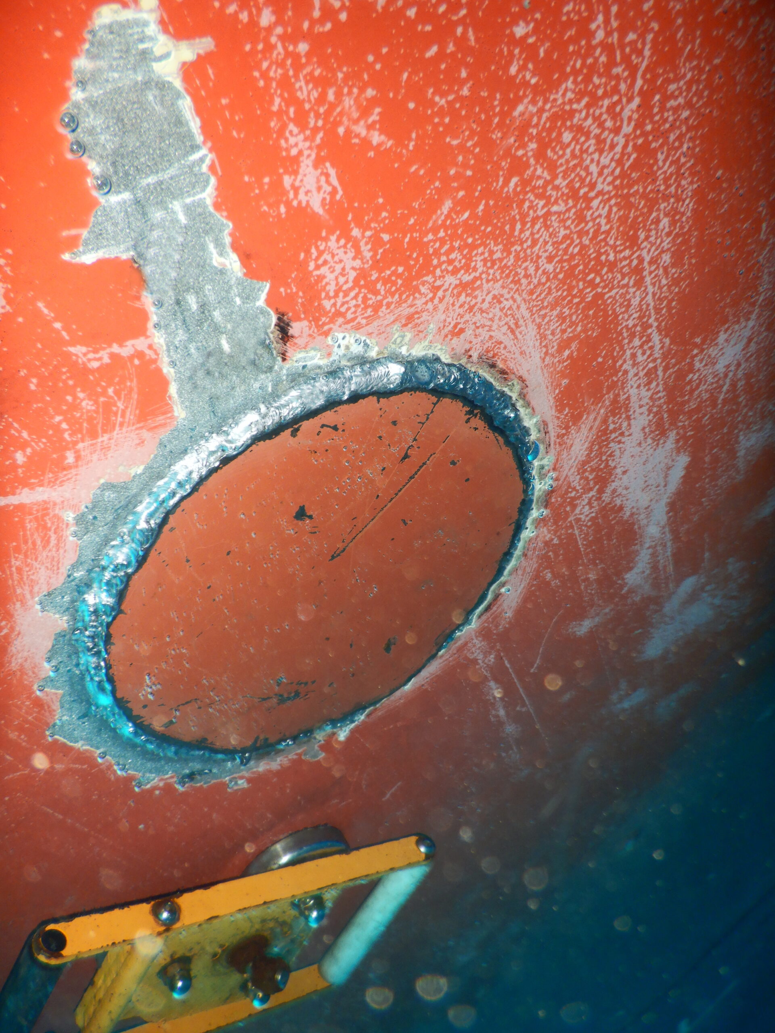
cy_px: 516
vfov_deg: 71.6
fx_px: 716
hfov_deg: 56.8
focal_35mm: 24
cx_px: 388
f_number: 2.8
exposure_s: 1/30
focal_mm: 4.3
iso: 200
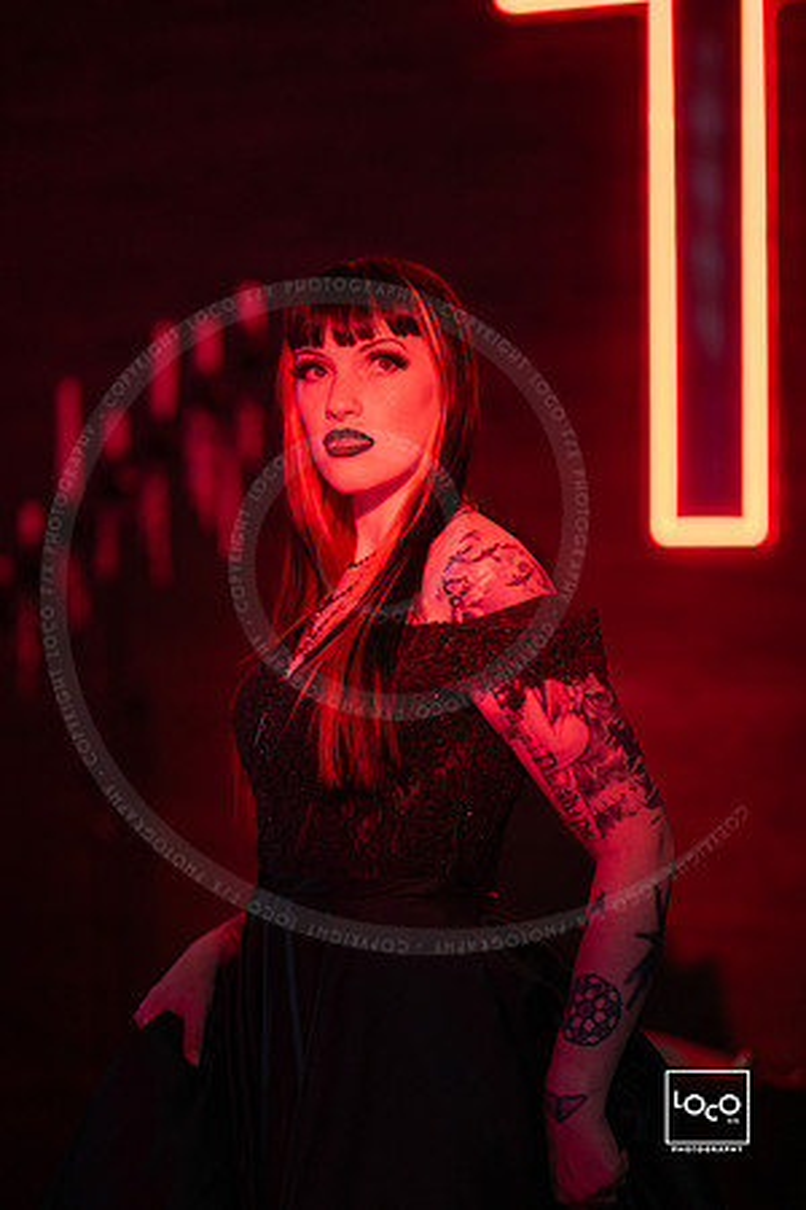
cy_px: 605
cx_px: 403
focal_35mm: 85
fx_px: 2854
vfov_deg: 23.9
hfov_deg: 16.1
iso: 320
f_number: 1.3
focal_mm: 85
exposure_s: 1/320
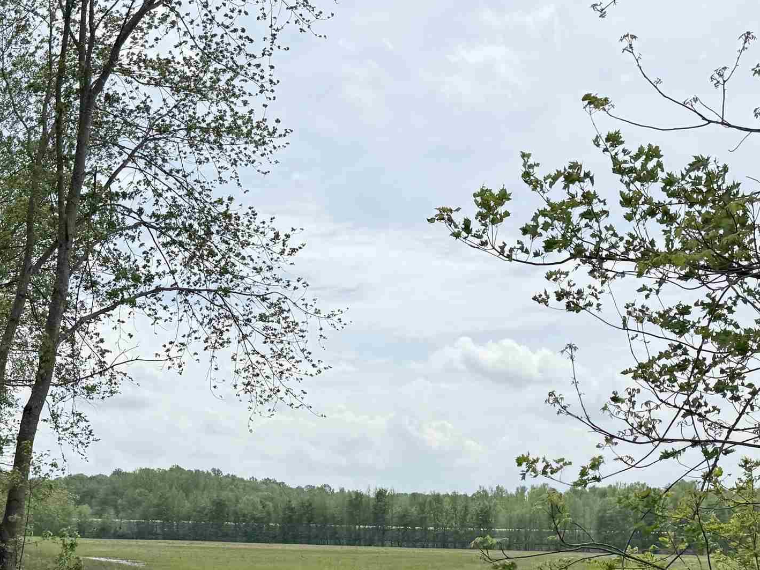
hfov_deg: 36.8
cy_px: 549
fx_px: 1141
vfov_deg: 26.7
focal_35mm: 52
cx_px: 333
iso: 80
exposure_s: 1/6711
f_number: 1.78
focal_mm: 6.76
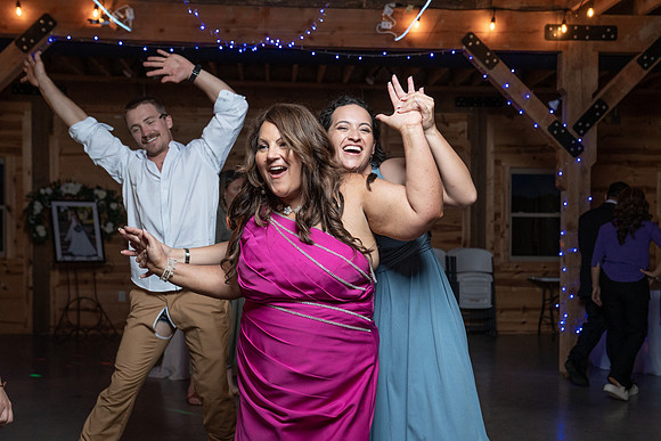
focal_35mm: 48
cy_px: 254
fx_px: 882
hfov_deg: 41.1
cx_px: 355
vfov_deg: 28.0
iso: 2000
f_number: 4
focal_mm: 40
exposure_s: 1/200
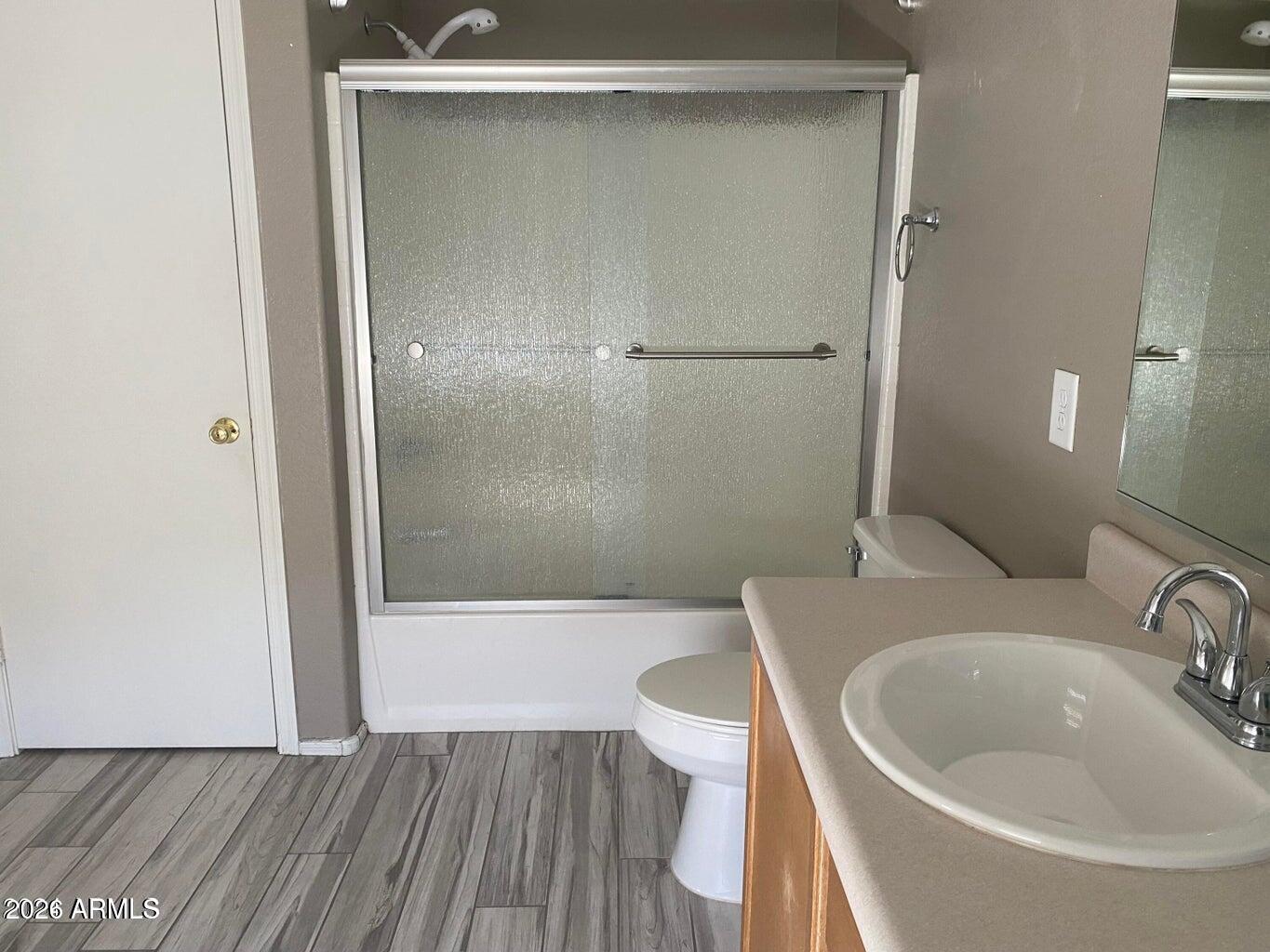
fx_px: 954
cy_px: 476
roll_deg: -0.4
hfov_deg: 67.3
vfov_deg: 53.1
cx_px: 635
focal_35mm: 26
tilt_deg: -13.8
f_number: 1.8
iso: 125
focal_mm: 4.25
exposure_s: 1/80
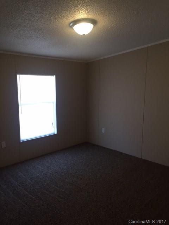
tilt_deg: -9.0
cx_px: 84
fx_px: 189
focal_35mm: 29
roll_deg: -0.5
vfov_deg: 61.7
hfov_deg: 48.2
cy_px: 112
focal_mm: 4.15
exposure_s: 1/30
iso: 80
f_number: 2.2
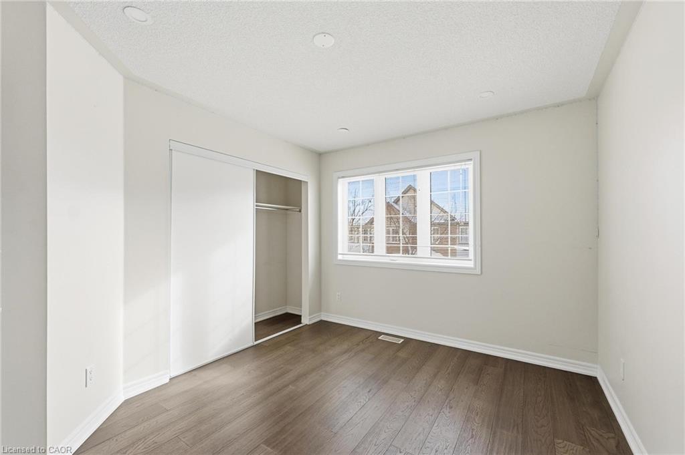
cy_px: 228
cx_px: 342
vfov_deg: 81.1
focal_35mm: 14
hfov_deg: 104.3
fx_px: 266
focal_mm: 14
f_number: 5.6
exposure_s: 1/1000
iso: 1250
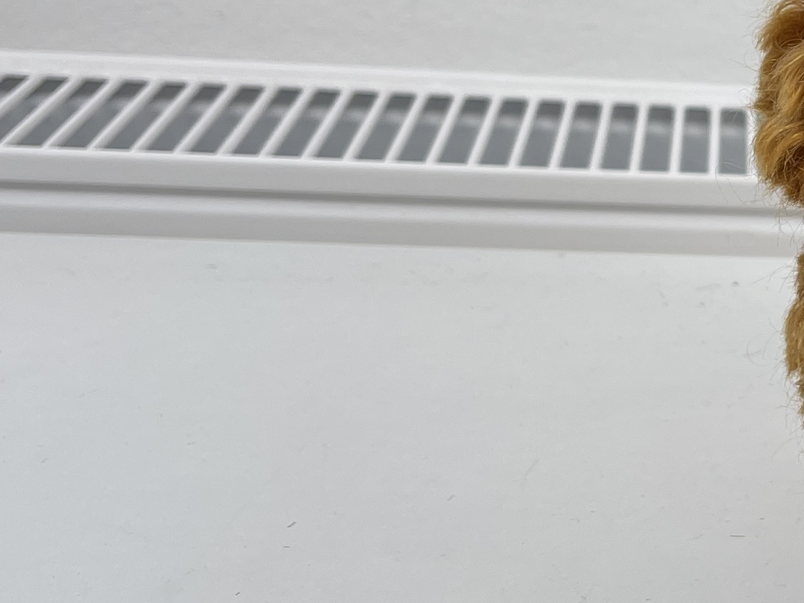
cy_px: 42
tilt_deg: -15.3
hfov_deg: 20.3
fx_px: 2020
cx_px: 1095
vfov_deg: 16.7
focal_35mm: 87
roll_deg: -6.3
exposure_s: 1/177
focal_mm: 5.1
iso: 32
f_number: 1.6
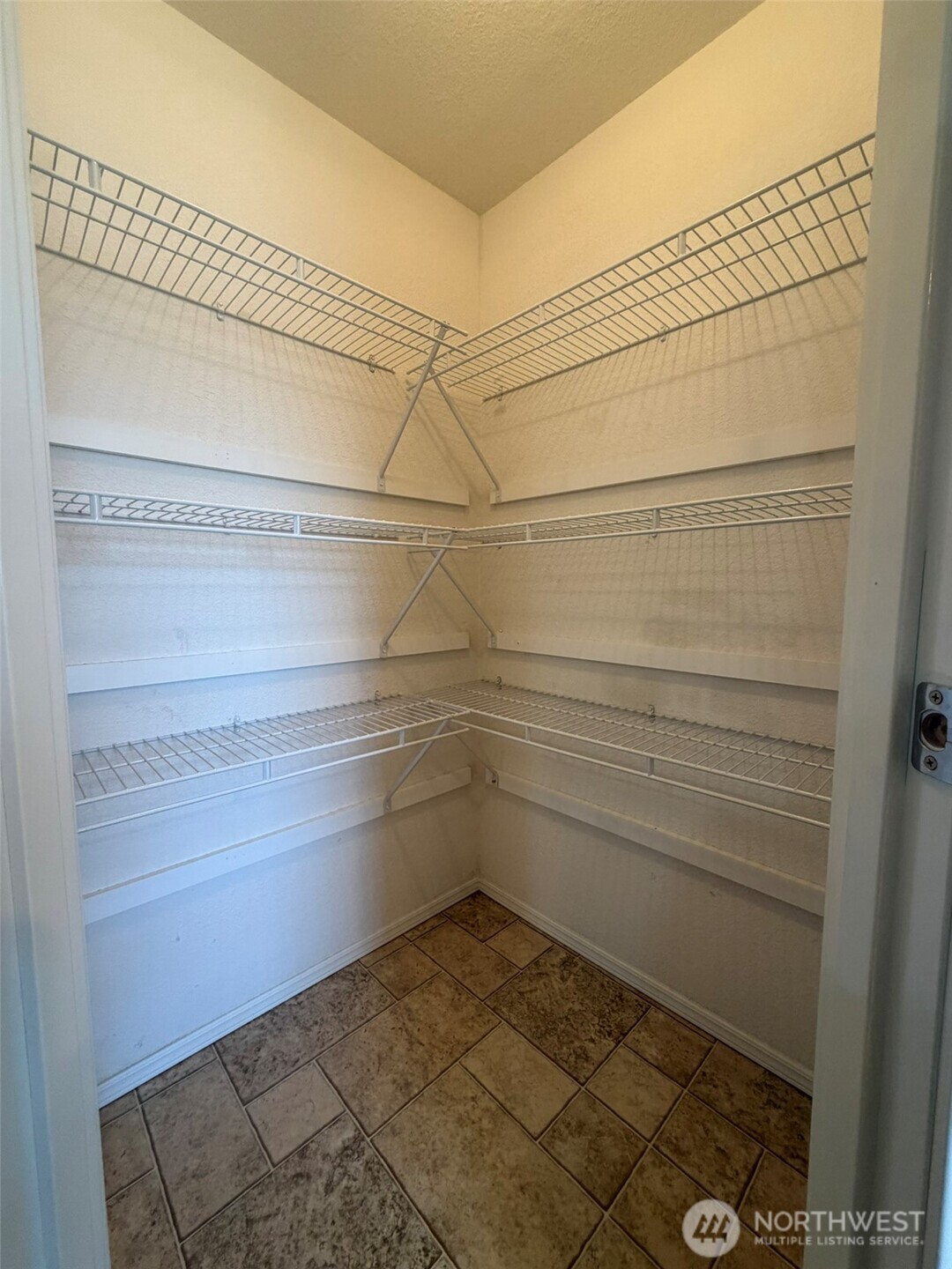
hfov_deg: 85.7
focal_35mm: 14
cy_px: 634
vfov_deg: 102.1
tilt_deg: -5.6
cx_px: 476
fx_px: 513
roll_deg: +0.7
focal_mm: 2.22
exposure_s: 1/60
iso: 160
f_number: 2.2
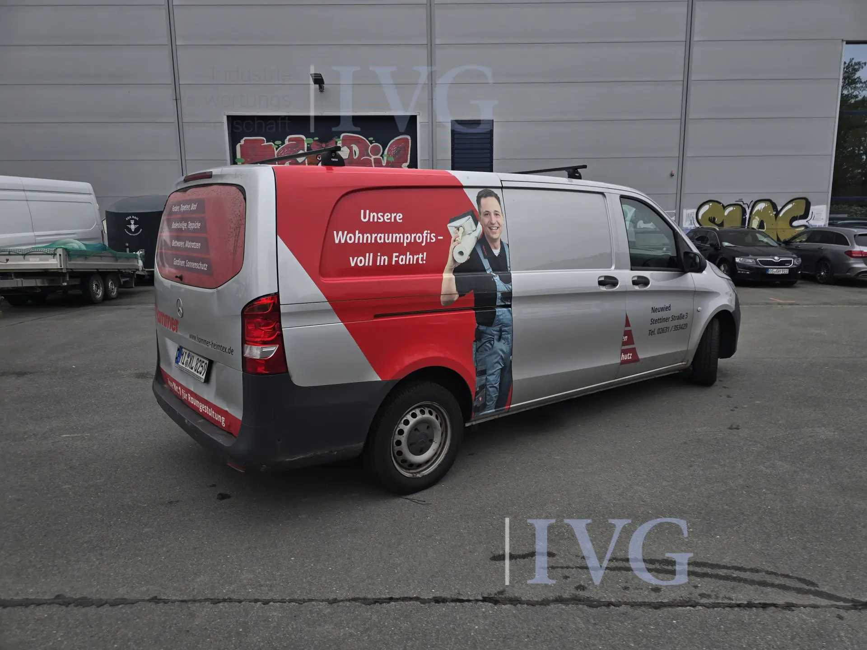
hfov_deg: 73.9
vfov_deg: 58.9
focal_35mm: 23
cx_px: 434
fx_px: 576
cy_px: 325
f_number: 1.7
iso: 16
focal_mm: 6.3
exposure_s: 1/180
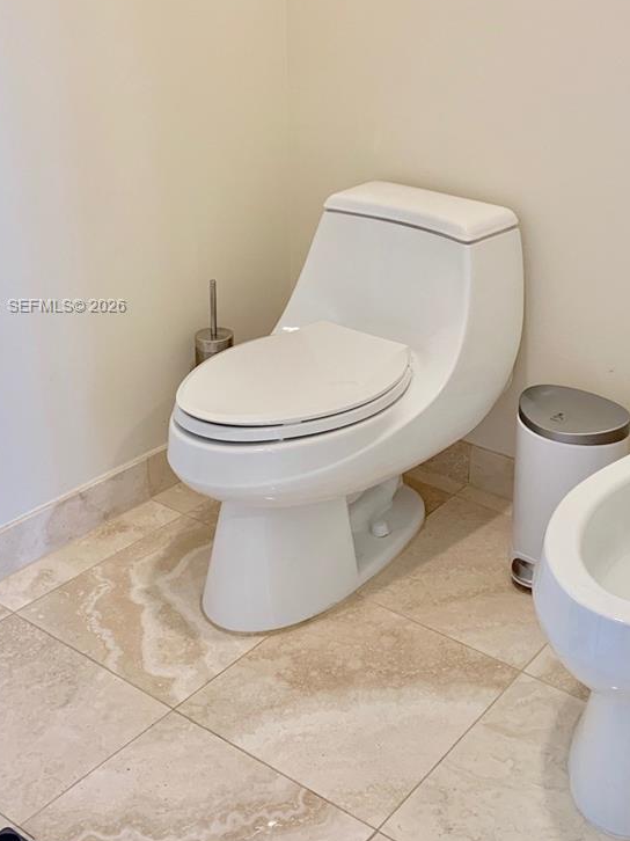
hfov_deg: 33.2
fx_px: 1044
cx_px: 432
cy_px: 307
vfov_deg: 43.5
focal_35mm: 43
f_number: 1.8
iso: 64
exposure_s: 1/60
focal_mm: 4.25
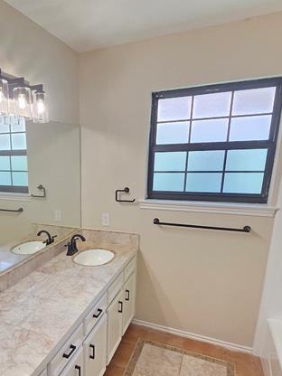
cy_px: 232
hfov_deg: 53.1
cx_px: 57
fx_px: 261
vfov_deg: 70.6
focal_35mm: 24
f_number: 2.2
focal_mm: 2.2
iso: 160
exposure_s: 1/120
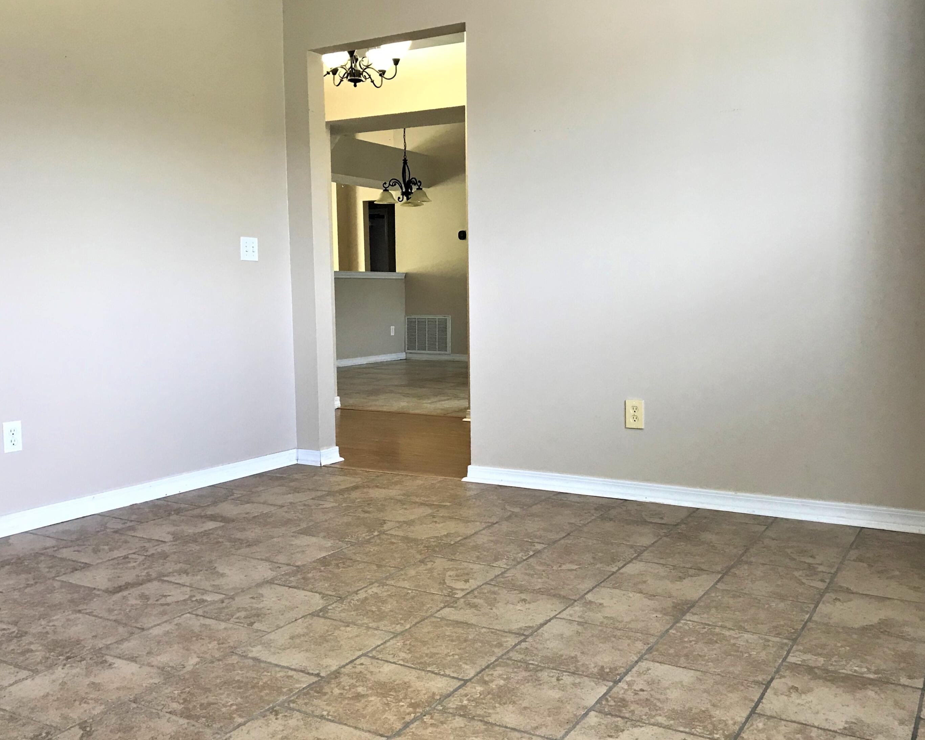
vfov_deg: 48.5
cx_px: 497
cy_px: 369
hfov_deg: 58.7
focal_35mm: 30
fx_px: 821
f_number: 1.8
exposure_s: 1/30
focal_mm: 3.99
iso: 32
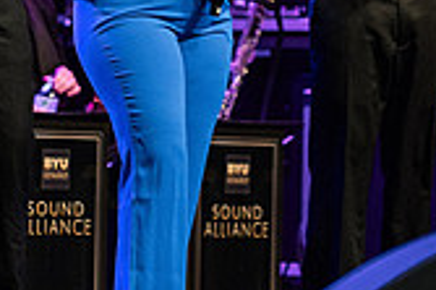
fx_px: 5130
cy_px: -81
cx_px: 245
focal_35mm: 424
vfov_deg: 3.2
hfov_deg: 4.9
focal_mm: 122
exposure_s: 1/500
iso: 3200
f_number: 2.8
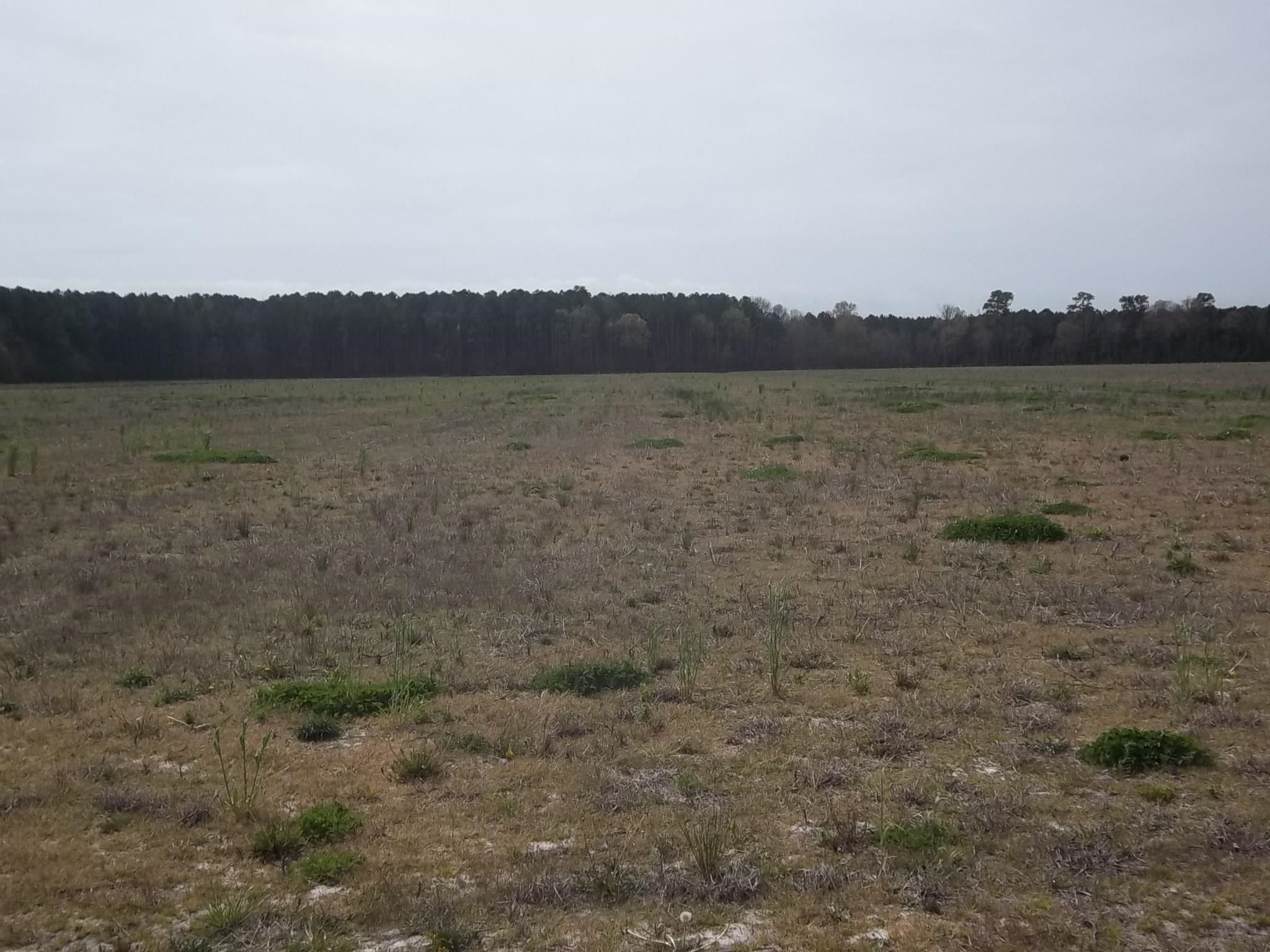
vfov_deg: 38.7
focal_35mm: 37
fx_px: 1357
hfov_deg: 50.1
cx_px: 635
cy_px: 476
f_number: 10.1
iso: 80
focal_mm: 6.6
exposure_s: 1/320
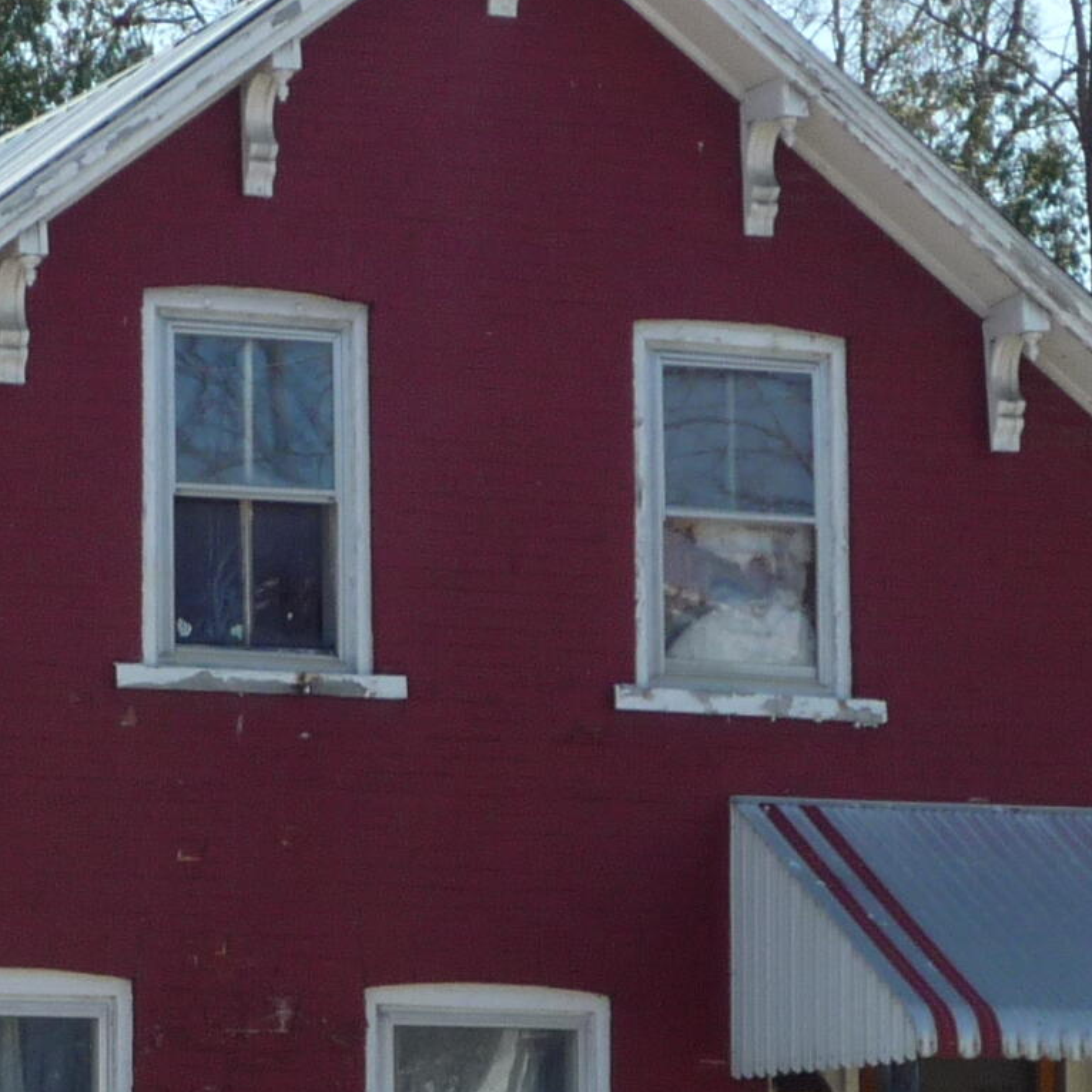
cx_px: -7
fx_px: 6174
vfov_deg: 10.1
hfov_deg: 10.0
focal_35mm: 173
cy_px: 967
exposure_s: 1/400
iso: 100
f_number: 4.3
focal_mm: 8.8
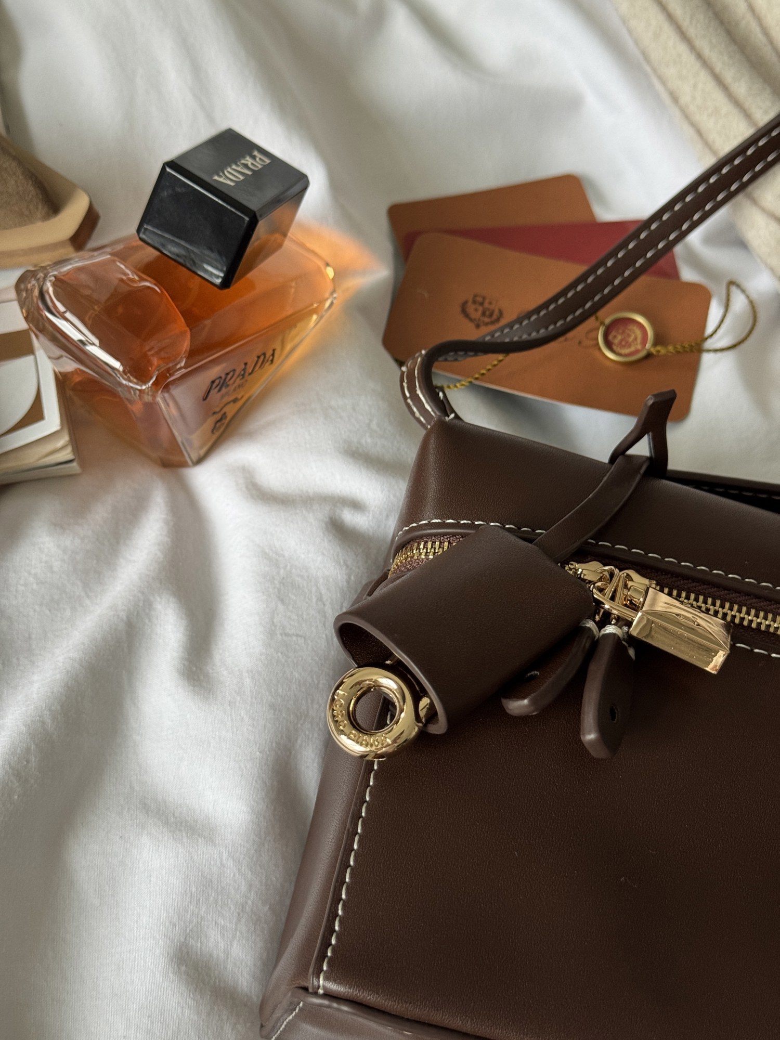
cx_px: 390
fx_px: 1442
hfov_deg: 30.3
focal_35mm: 48
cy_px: 520
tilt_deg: -62.8
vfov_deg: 39.7
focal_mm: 6.76
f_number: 1.78
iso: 100
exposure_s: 1/70
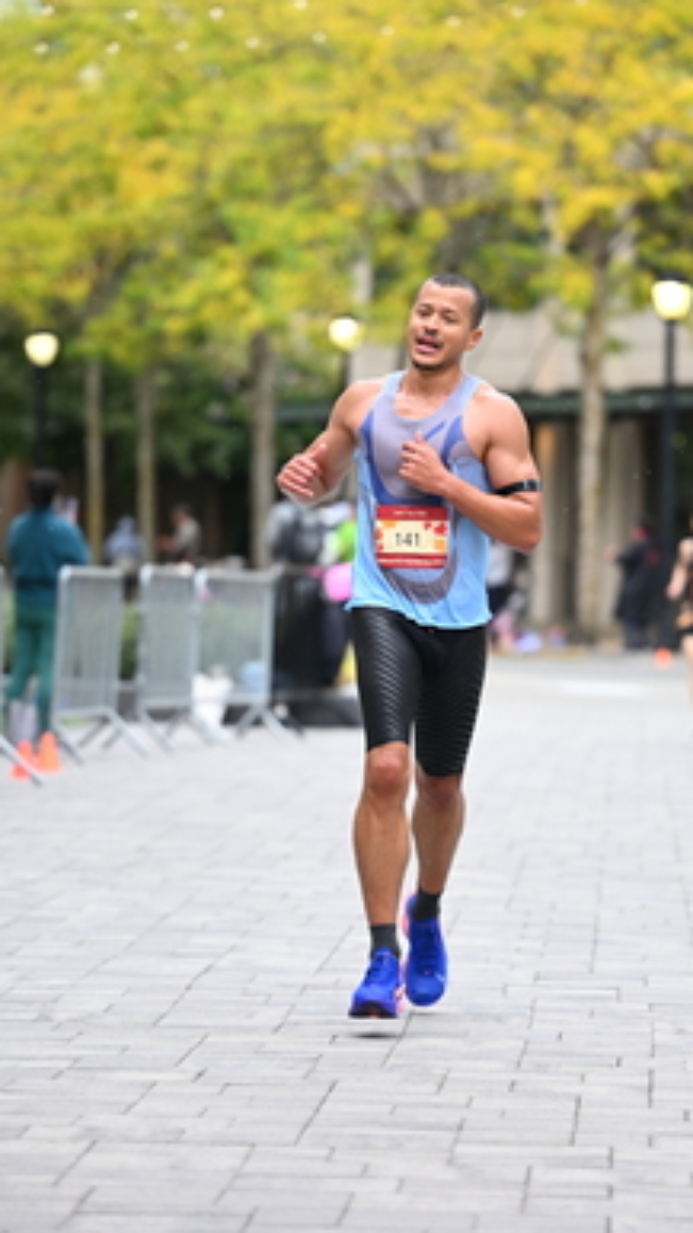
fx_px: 6831
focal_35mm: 209
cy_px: 671
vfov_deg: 10.3
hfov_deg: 5.8
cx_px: 446
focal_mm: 140
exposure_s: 1/1250
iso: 1250
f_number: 2.8
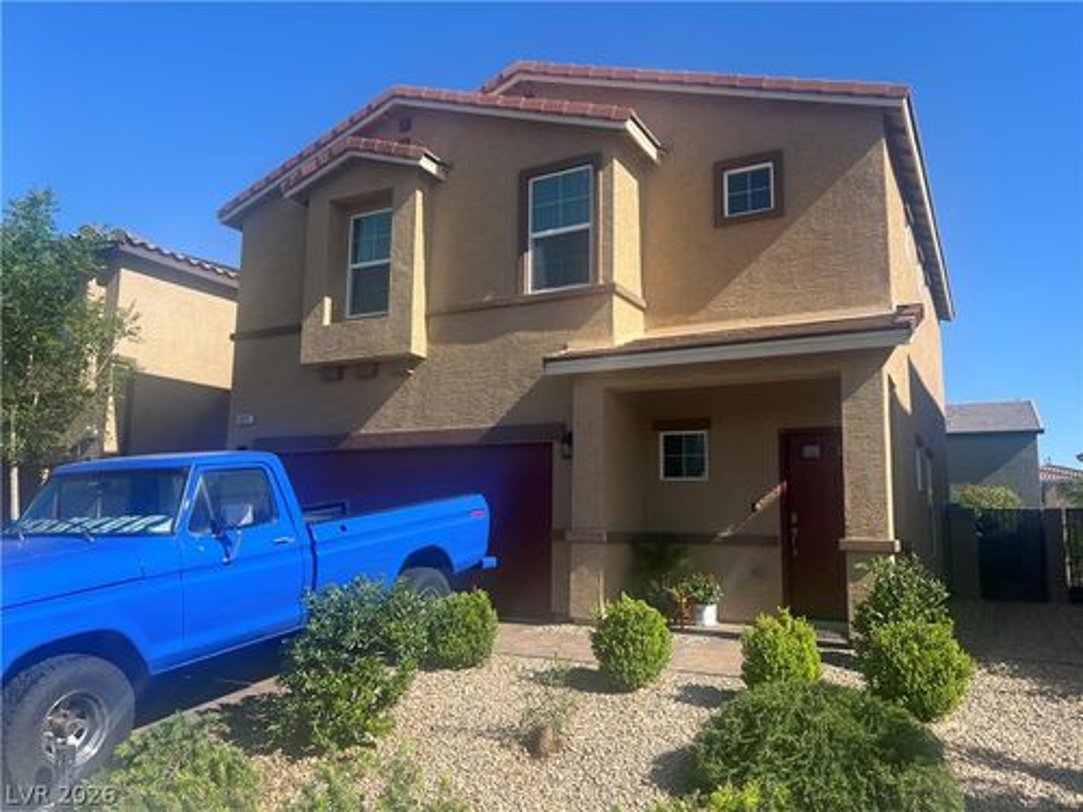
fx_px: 813
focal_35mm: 26
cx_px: 542
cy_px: 406
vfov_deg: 53.1
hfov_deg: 67.3
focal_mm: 5.7
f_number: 1.5
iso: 50
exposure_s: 1/2513
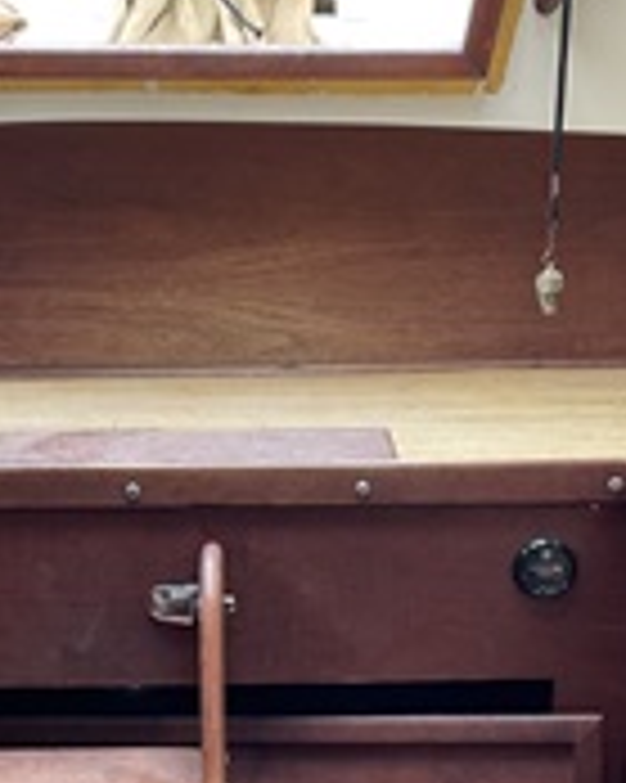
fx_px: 1808
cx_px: 284
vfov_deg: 24.3
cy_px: 540
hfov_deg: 19.6
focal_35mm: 78
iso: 64
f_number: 1.8
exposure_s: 1/120
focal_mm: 3
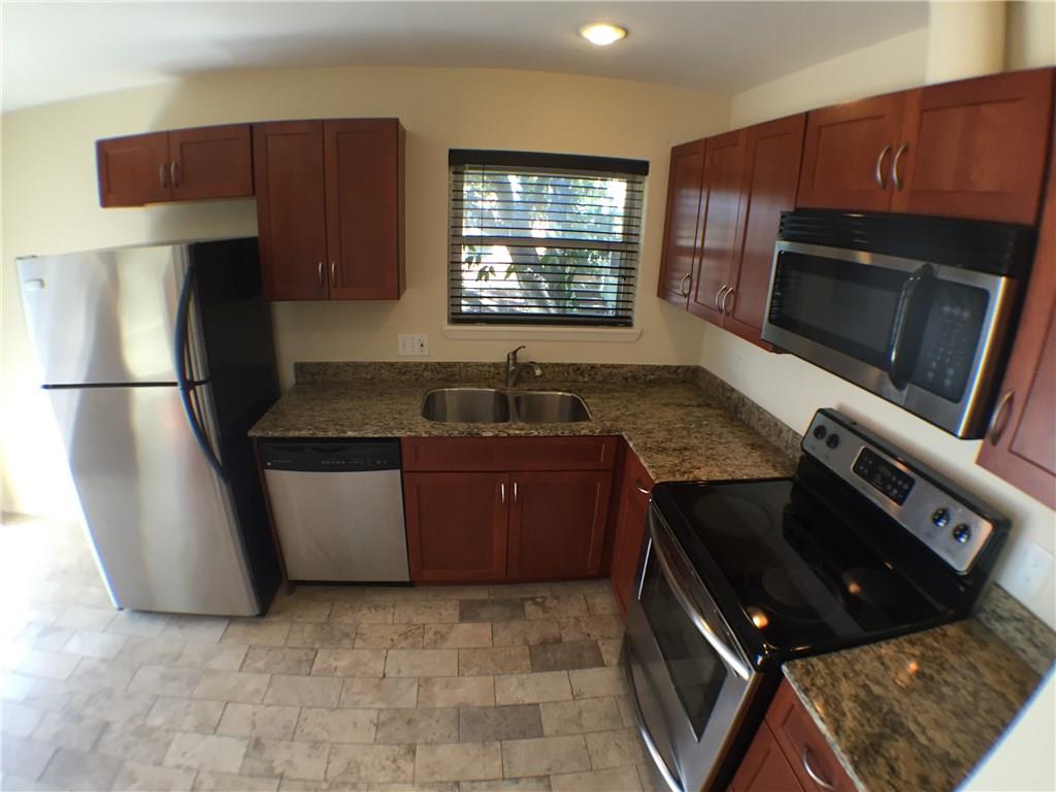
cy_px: 396
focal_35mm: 29
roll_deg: -4.5
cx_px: 528
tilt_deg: -20.0
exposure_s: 1/30
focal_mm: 4.15
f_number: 2.2
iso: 40
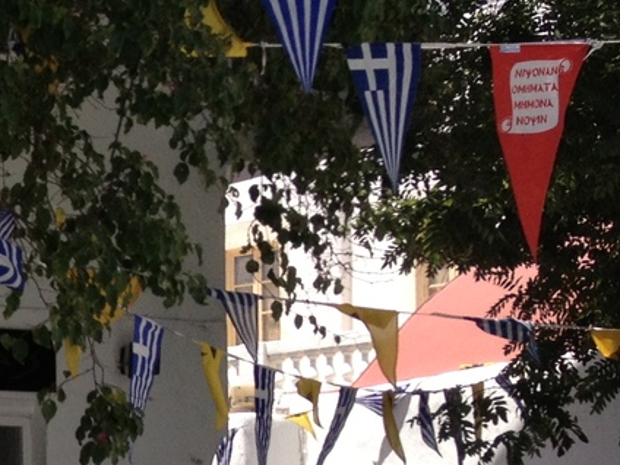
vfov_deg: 11.0
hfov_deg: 13.4
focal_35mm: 132
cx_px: -512
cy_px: 613
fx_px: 2364
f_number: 2.4
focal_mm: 4.28
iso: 50
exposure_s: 1/1151
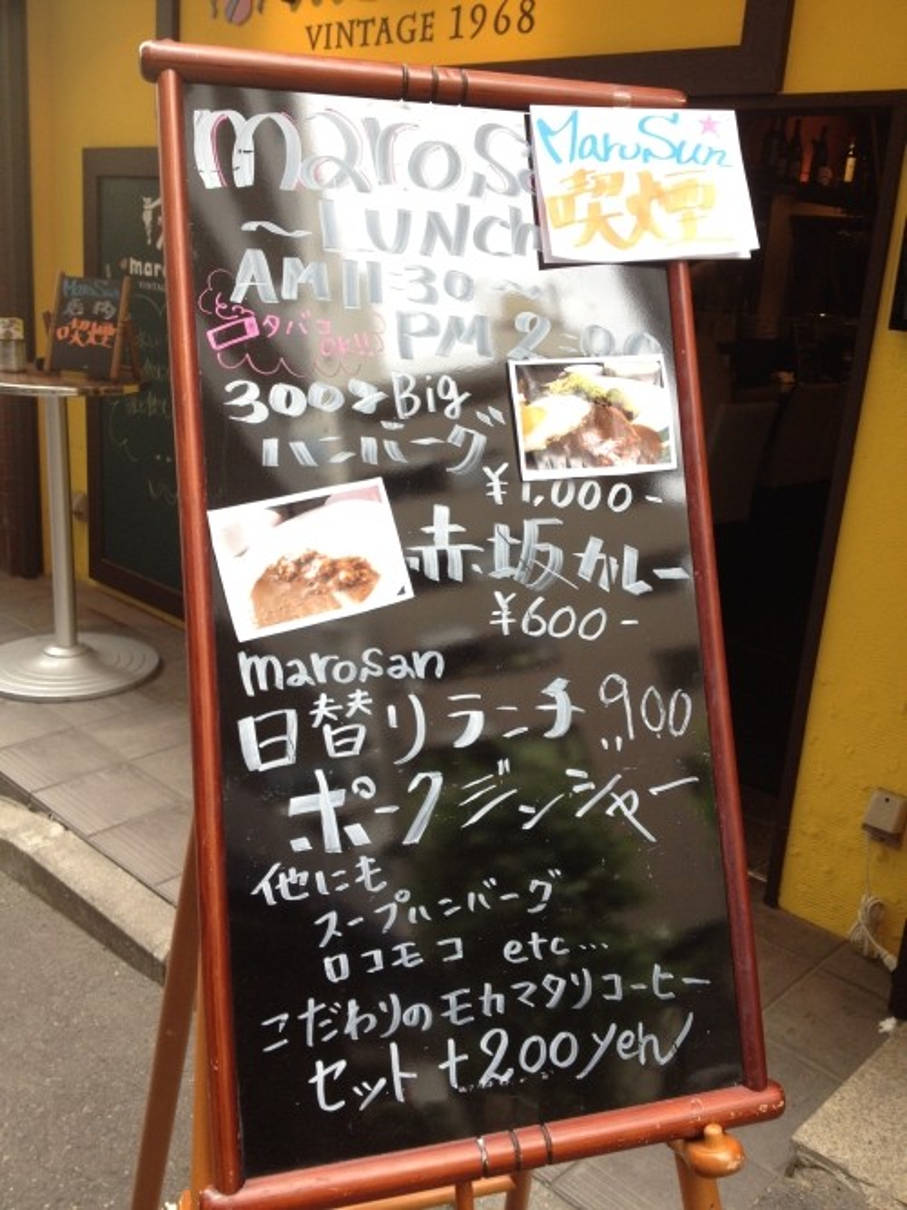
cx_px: 454
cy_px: 605
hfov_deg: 40.7
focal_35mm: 35
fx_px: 1223
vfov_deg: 52.6
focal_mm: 4.28
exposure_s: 1/120
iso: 80
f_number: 2.4
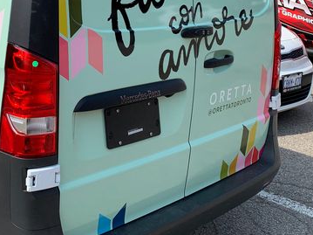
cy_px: 37
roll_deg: +0.8
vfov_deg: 24.7
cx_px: 46
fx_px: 524
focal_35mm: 58
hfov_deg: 32.0
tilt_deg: -4.3
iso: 25
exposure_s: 1/2364
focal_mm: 4.25
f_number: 1.8
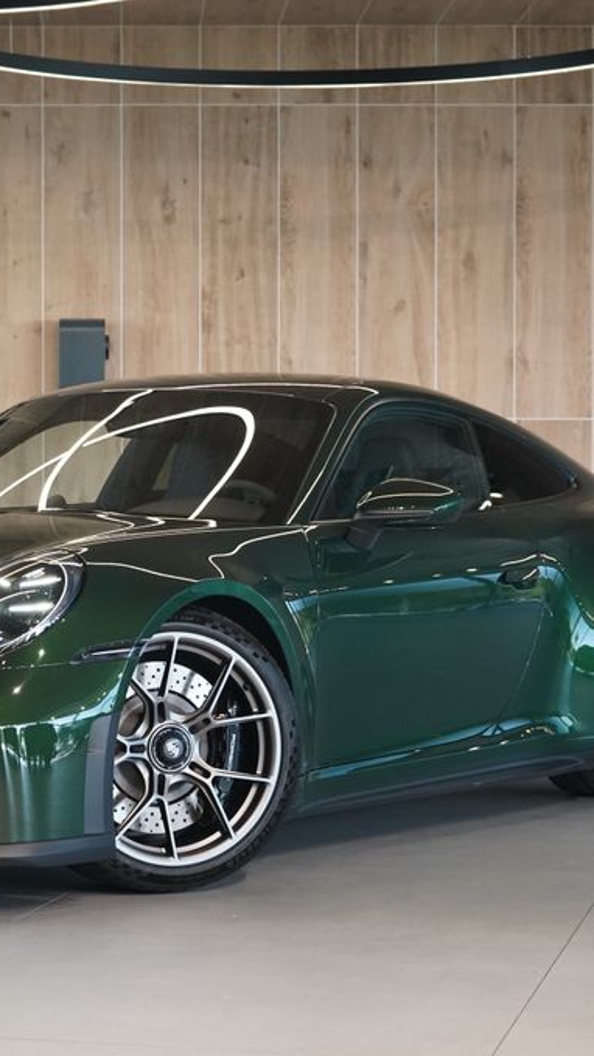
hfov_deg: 12.3
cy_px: 530
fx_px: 2744
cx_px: 109
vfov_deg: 21.8
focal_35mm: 98
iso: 4000
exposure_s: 1/160
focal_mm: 62
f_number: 5.6
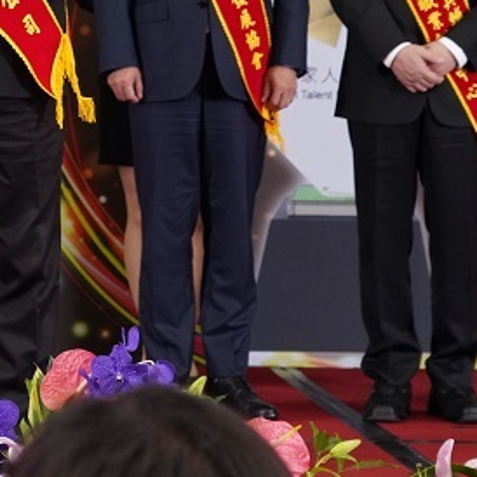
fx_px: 2806
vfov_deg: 9.6
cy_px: -93
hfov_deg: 9.5
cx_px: -146
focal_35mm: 180
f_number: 5.6
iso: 2000
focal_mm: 58
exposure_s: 1/125
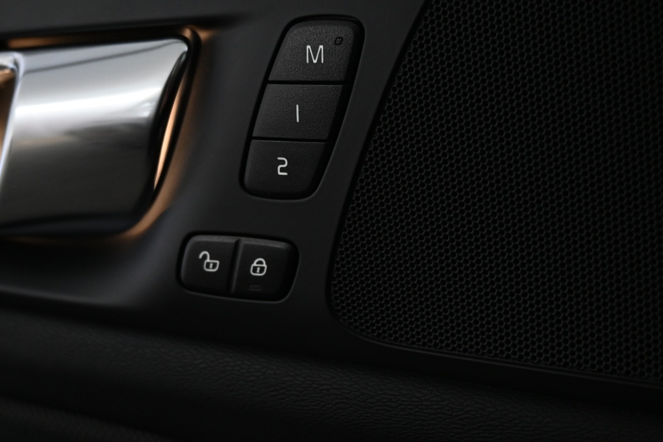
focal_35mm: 48
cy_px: 177
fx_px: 884
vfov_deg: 28.0
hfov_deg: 41.1
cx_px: 309
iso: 900
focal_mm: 22
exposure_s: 1/40
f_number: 4
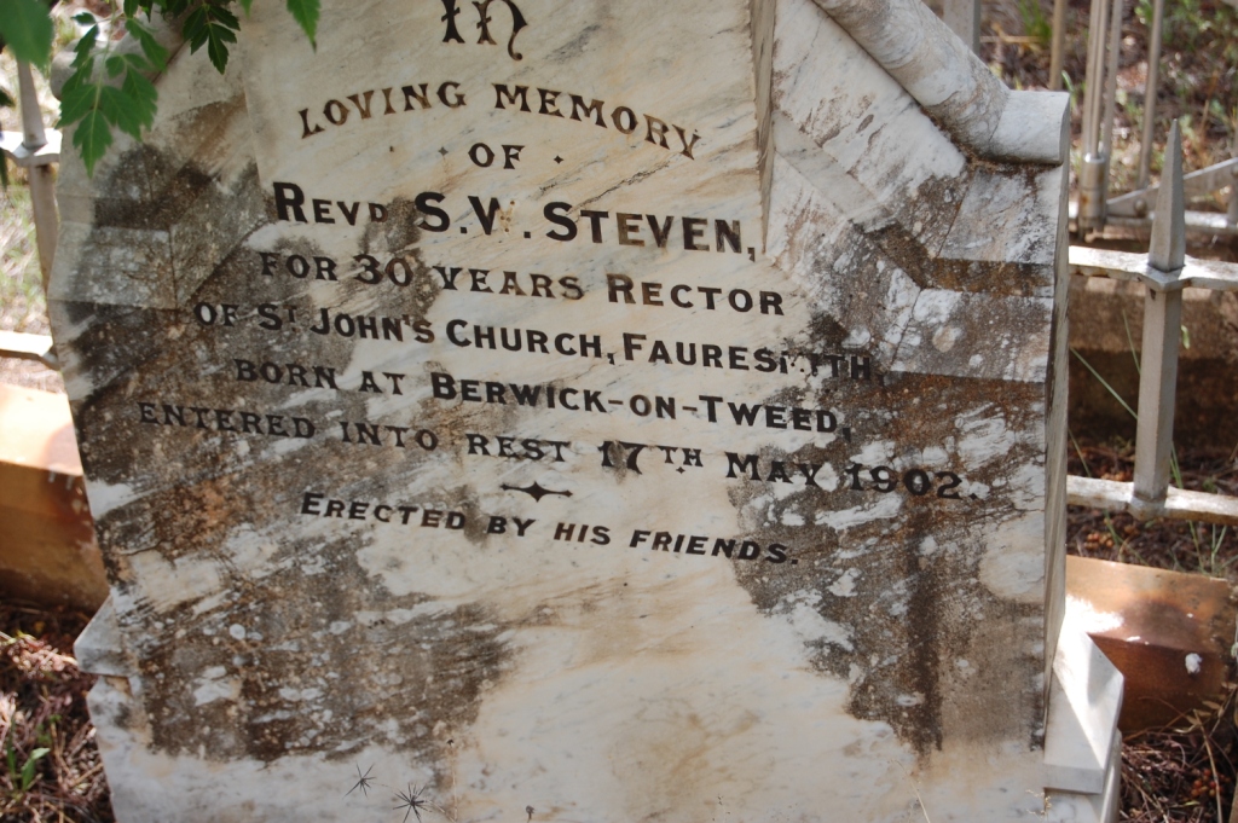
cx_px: 619
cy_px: 412
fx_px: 2835
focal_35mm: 82
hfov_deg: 24.6
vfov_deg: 16.5
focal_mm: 55
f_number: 5.6
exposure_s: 1/125
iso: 200
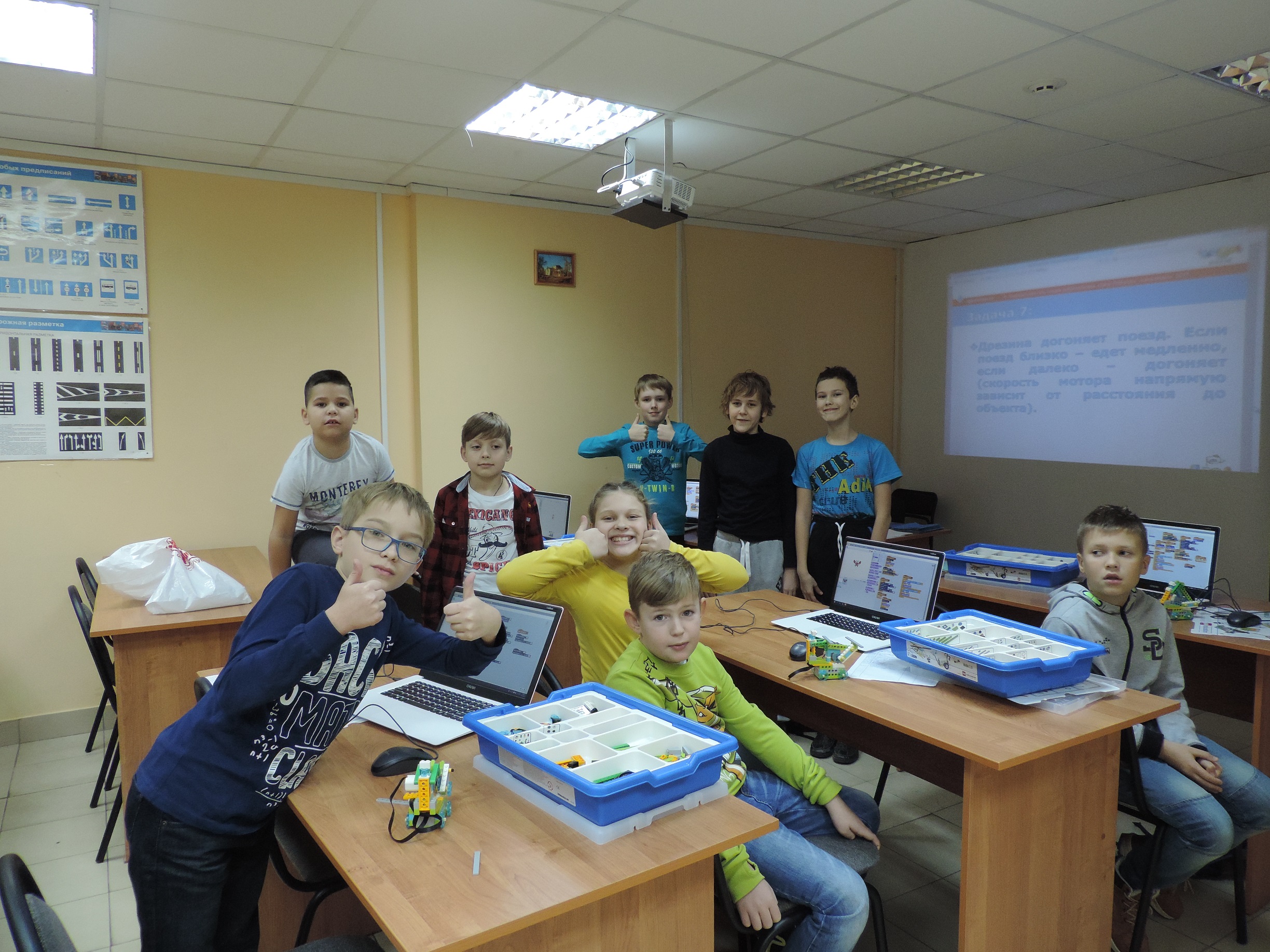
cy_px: 476
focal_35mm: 24
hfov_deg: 71.6
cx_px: 635
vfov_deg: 56.8
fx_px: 881
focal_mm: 4.3
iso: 360
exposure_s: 1/30
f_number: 3
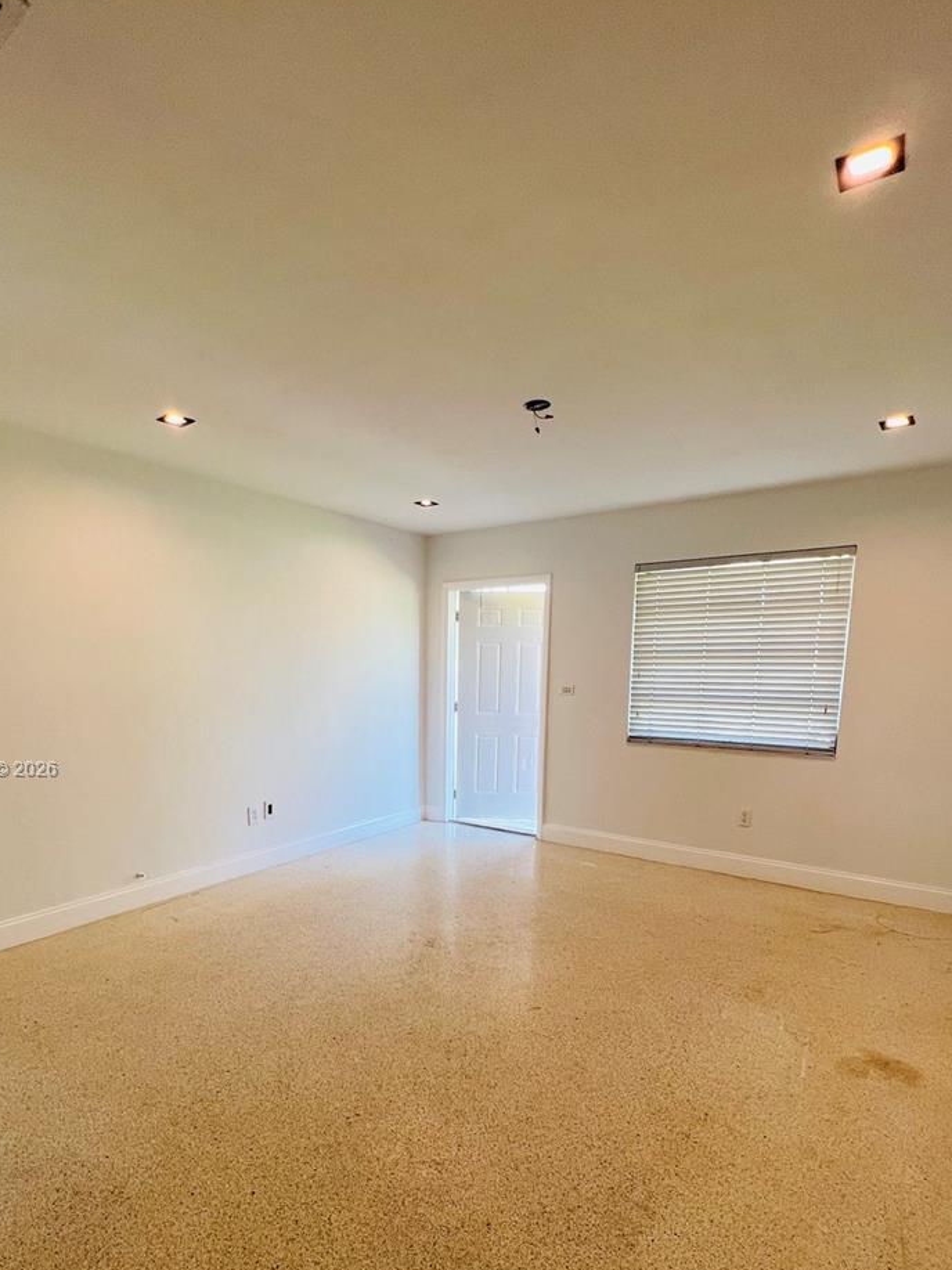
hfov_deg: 74.5
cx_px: 423
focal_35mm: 17
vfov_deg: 89.7
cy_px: 771
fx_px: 624
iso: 100
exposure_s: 1/120
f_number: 1.8
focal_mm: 1.57
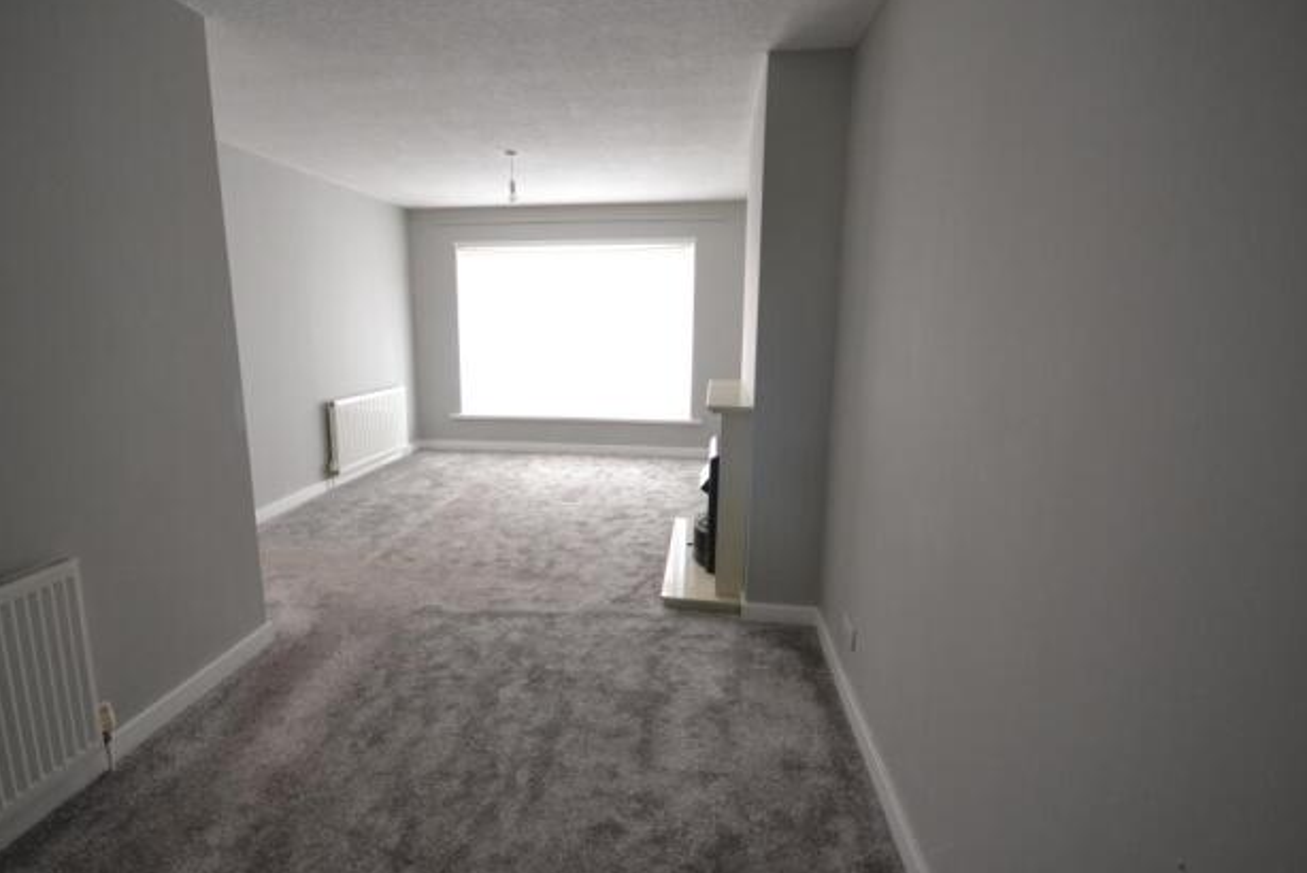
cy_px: 418
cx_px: 612
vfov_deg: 73.8
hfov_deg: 96.6
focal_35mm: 16
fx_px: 581
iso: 1000
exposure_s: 1/60
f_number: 4
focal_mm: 10
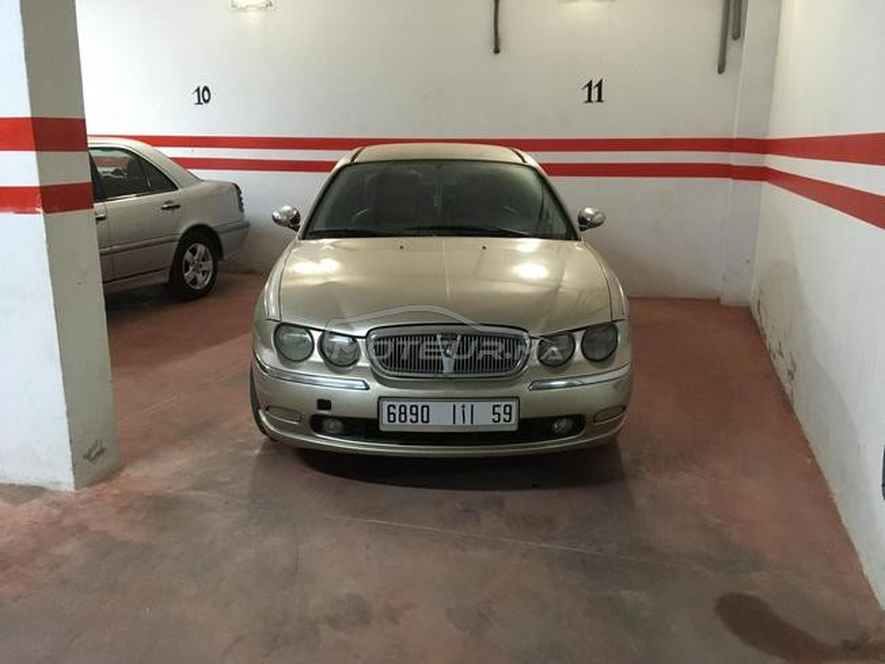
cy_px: 332
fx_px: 741
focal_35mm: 29
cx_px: 442
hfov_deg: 61.7
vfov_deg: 48.2
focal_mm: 4.15
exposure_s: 1/17
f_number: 2.2
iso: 250
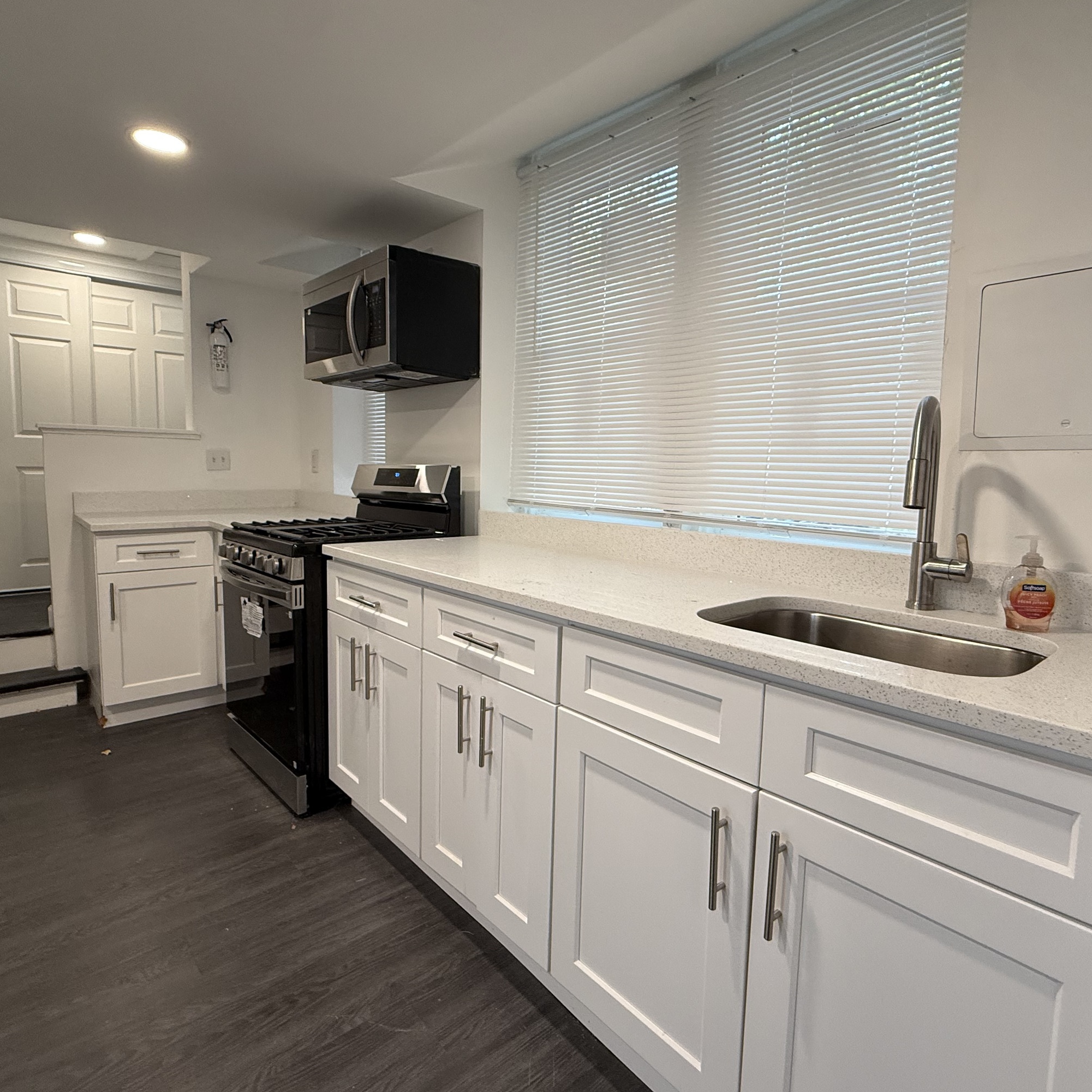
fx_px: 678
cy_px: 524
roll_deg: -1.6
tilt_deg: -4.9
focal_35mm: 19
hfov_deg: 77.6
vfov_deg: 77.6
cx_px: 567
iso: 200
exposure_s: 1/120
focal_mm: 2.22
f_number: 2.2
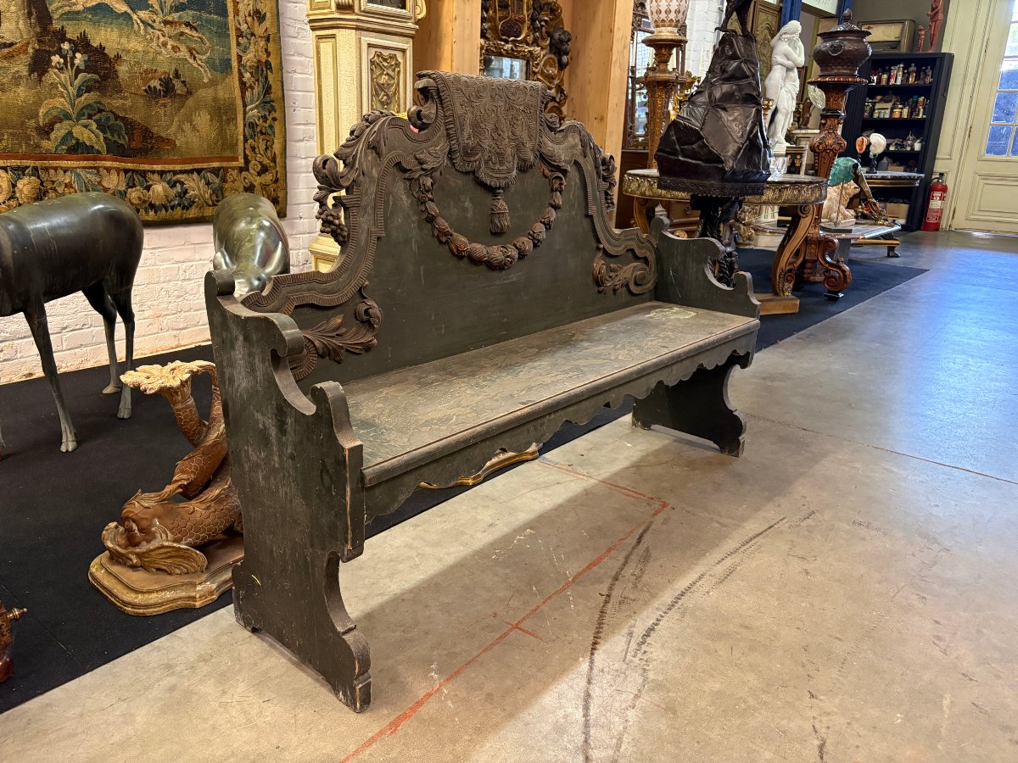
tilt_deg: -17.5
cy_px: 382
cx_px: 509
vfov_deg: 53.1
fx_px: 765
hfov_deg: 67.3
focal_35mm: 26
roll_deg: -0.9
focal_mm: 5.96
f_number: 1.6
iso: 400
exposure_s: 1/50
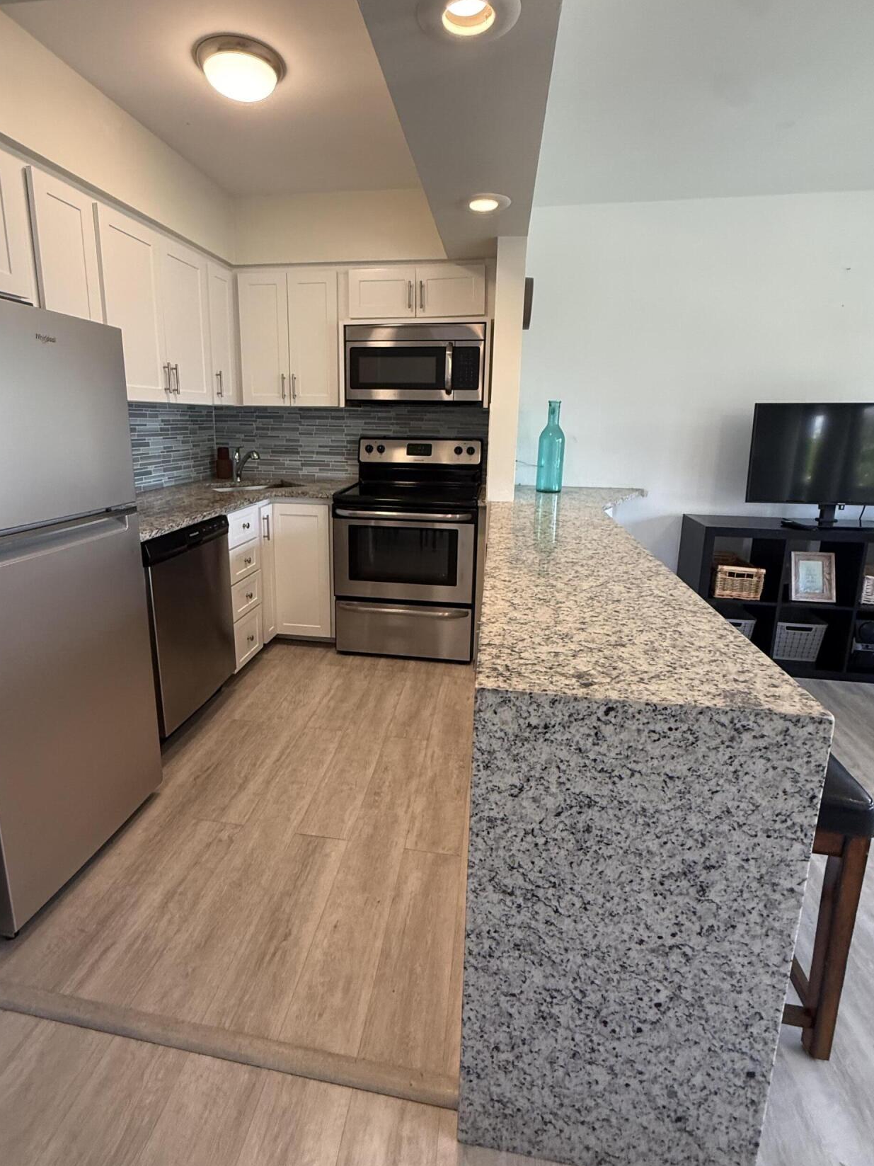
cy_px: 534
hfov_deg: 74.6
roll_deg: -2.1
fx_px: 572
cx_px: 408
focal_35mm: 17
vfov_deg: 90.8
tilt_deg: -12.1
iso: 320
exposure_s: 1/120
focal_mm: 2.22
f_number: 2.2
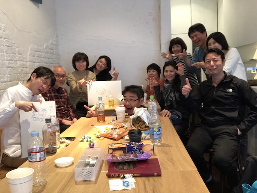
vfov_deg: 44.2
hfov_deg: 56.8
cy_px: 96
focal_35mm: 32
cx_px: 128
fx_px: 238
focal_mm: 2.87
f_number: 2.2
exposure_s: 1/20
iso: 200
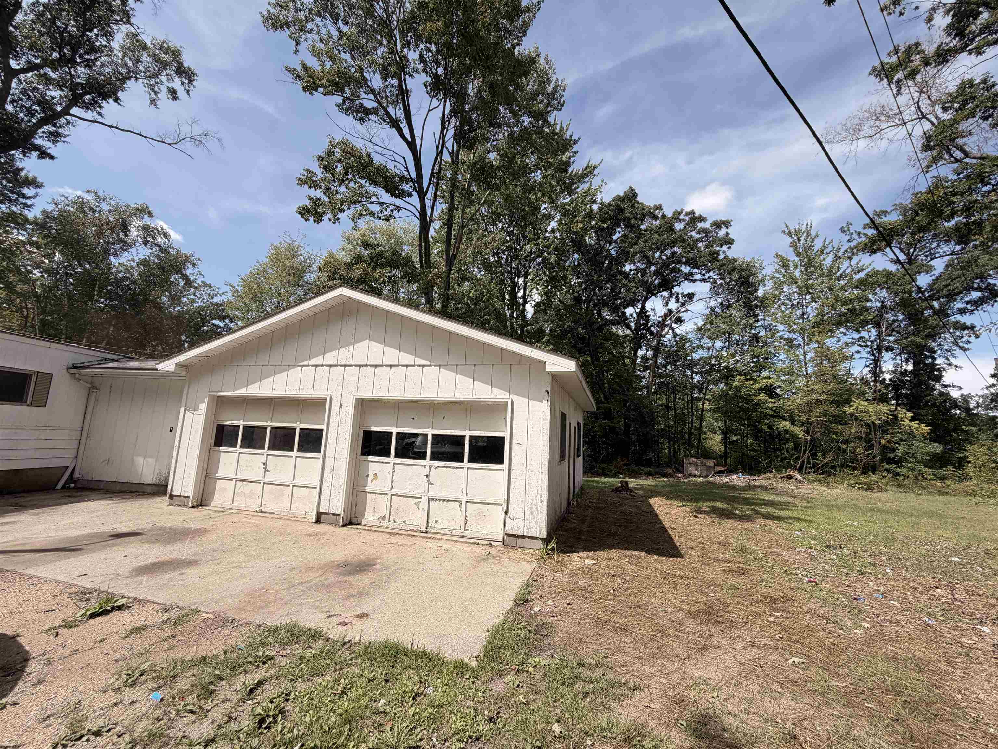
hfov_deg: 102.1
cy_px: 374
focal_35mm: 14
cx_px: 499
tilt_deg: +9.7
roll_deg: -1.5
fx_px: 404
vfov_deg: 85.7
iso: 40
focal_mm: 2.22
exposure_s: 1/664
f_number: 2.2
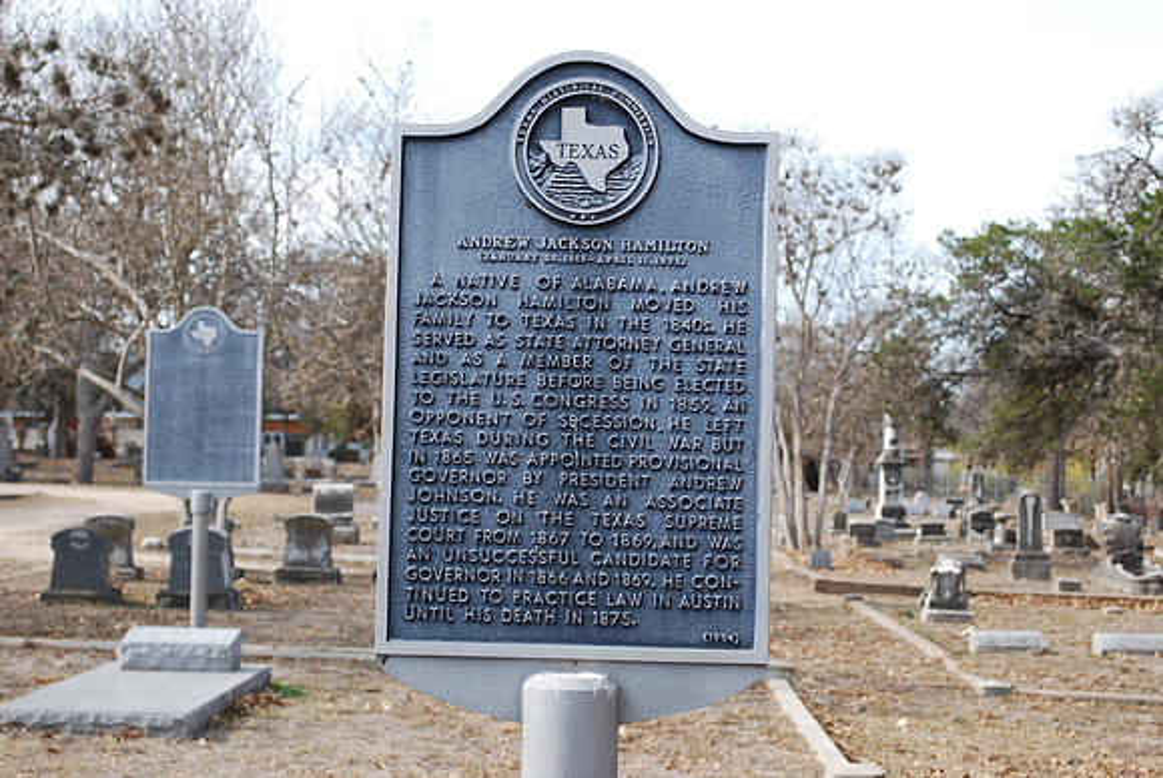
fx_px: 1940
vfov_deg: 22.7
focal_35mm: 60
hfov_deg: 33.4
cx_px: 582
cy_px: 389
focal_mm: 40
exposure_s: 1/160
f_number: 6.3
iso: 100
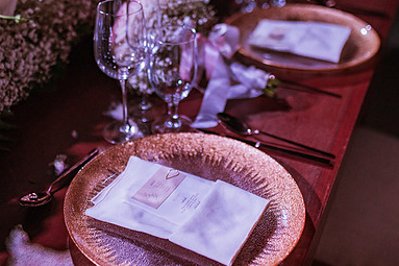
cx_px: 156
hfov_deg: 37.4
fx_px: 587
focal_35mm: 53
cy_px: 105
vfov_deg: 25.4
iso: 2000
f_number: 1.8
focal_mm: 35
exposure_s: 1/5000
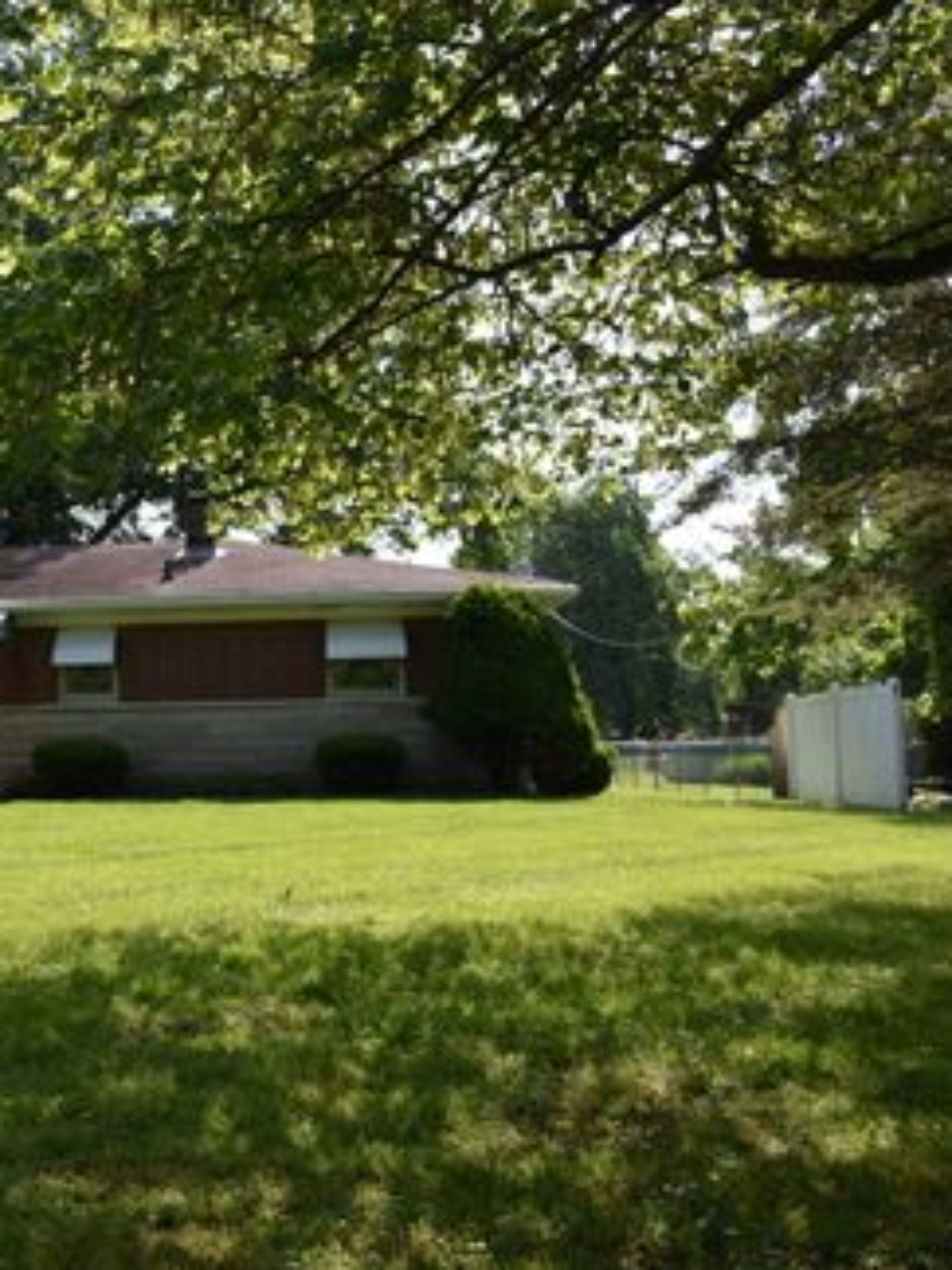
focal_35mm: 40
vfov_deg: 46.8
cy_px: 645
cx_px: 12
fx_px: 1467
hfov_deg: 33.1
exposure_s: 1/500
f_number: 8
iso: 360
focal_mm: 18
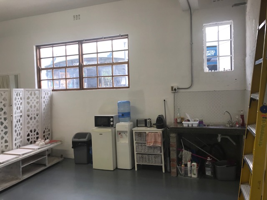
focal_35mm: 28
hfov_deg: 63.4
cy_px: 100
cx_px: 134
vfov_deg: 49.7
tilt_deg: -2.1
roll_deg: +1.9
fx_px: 216
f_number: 1.8
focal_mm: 3.99
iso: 25
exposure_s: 1/50
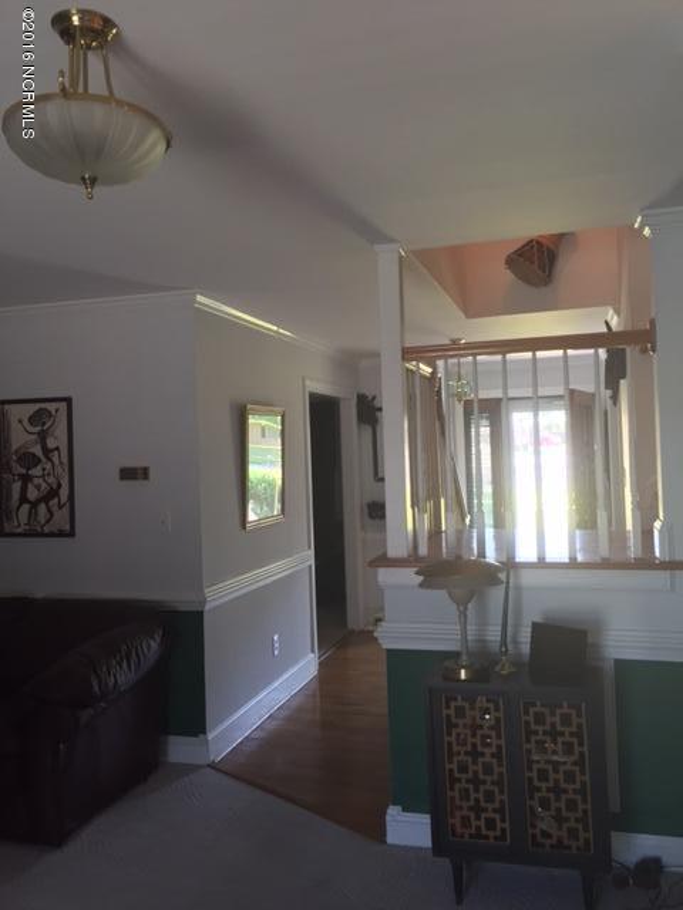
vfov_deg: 61.7
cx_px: 342
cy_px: 455
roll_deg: +1.7
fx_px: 763
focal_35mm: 29
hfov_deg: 48.2
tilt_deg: +0.5
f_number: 2.2
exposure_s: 1/30
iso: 100
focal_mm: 4.15
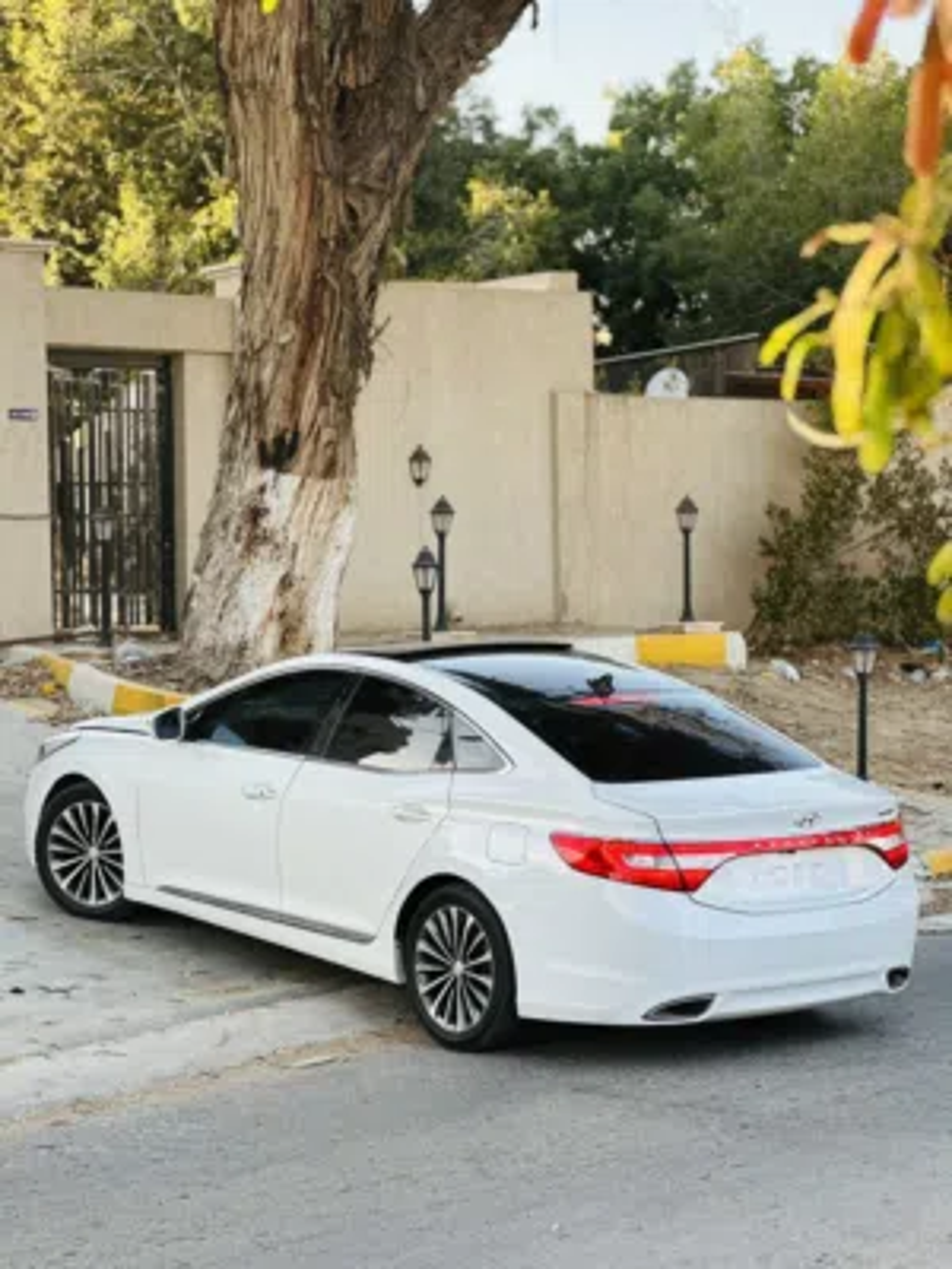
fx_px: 2824
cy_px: 634
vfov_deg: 25.3
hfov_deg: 19.1
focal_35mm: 77
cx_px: 476
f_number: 2.8
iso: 50
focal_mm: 9
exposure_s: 1/121
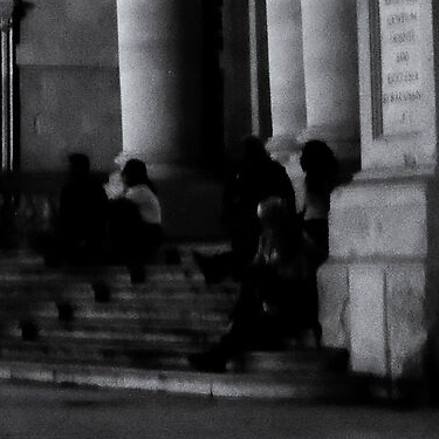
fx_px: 3200
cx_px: -900
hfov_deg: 7.0
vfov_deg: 7.8
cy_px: -6
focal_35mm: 223
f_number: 8
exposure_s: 1/4.3
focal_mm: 27
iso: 3200
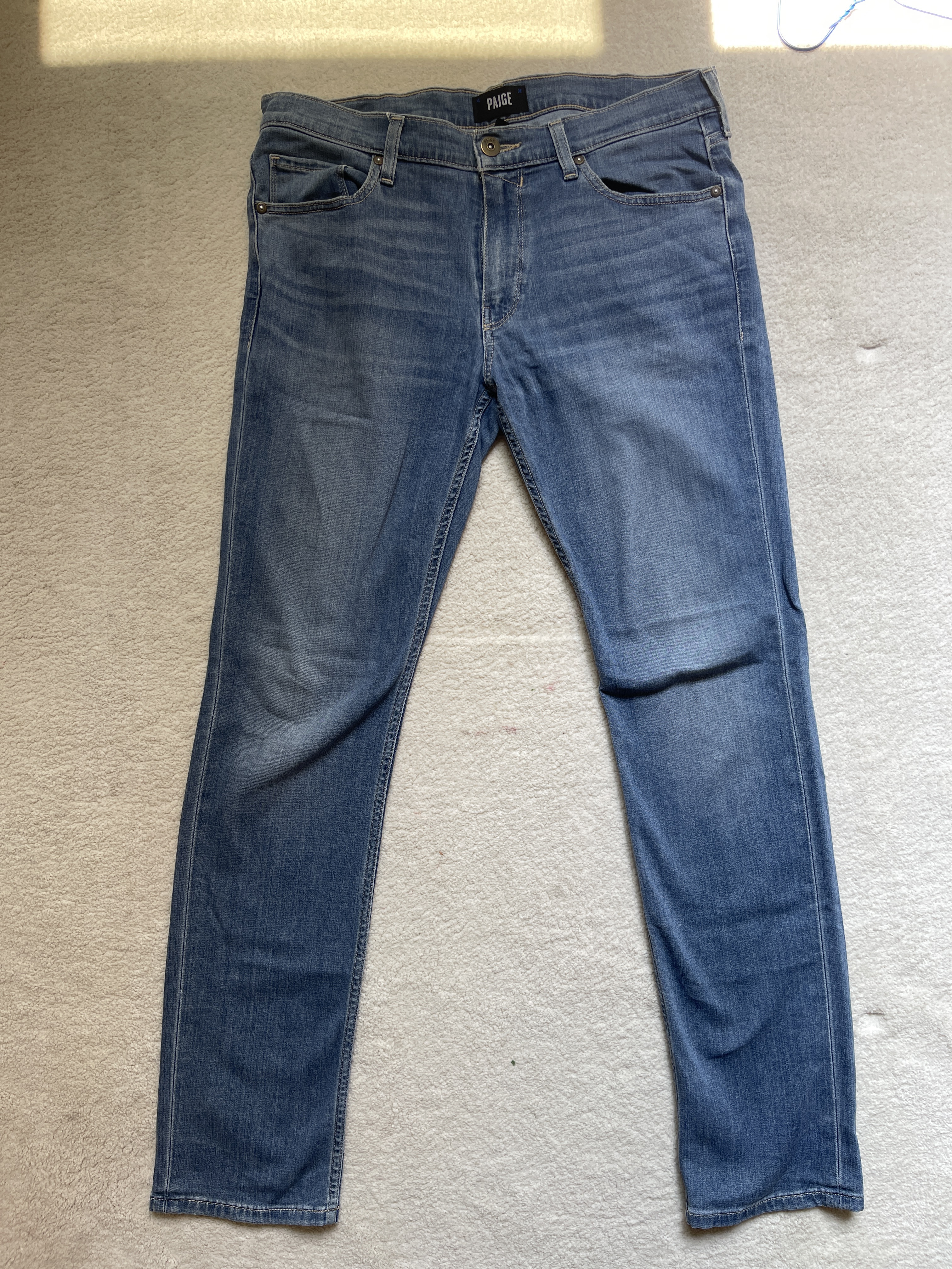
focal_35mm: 25
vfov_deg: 69.4
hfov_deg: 54.9
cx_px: 476
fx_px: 917
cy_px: 634
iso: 40
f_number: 1.6
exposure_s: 1/121
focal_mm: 5.1
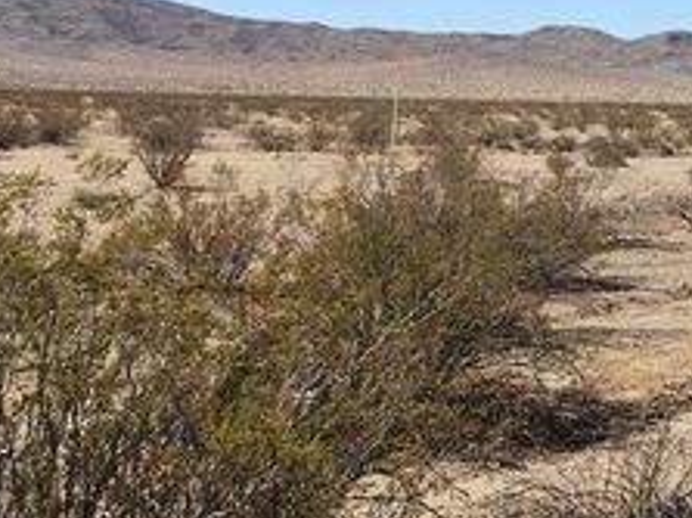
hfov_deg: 25.6
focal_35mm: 66
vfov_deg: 21.0
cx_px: 878
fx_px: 1319
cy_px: -65
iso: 20
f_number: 1.8
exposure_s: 1/1941
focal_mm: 5.4
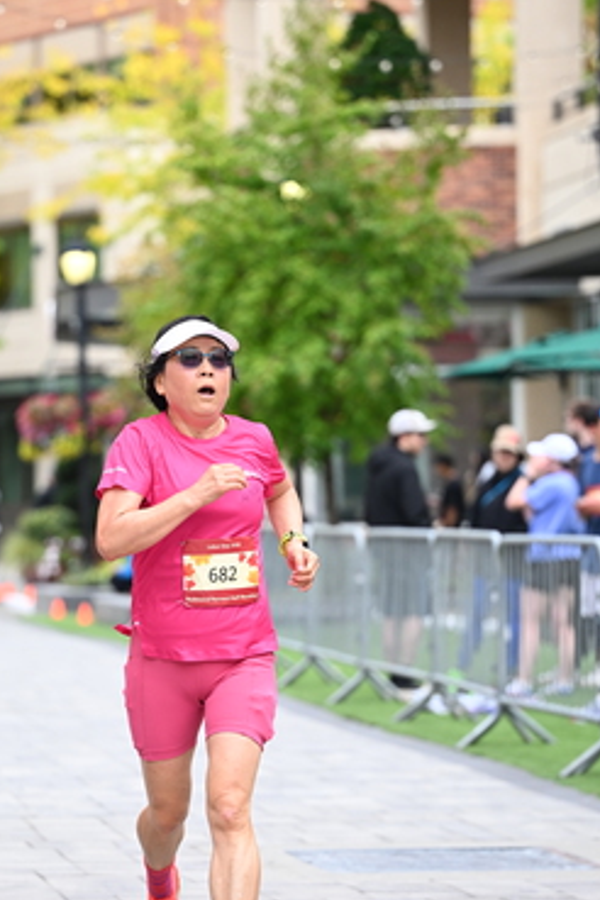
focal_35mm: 164
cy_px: 502
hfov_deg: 8.4
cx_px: 209
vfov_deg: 12.5
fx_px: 4100
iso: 640
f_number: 2.8
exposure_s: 1/1600
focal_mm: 110
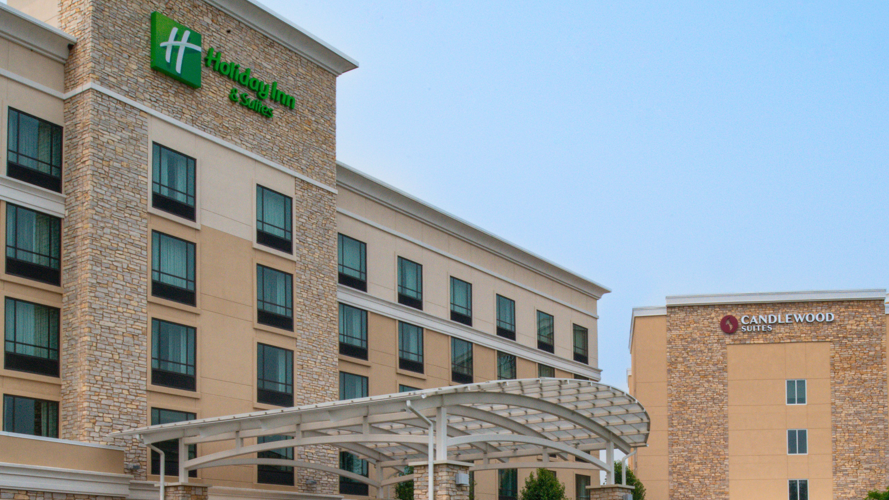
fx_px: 990
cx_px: 522
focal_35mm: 42
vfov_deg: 28.3
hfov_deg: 48.1
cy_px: 281
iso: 640
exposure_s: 1/200
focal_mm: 24
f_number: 32
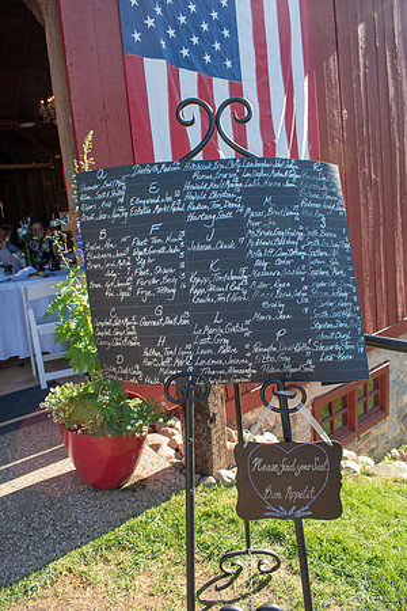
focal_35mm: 27
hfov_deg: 47.9
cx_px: 204
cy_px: 306
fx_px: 458
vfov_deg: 67.4
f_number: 8
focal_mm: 18
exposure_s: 1/250
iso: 400
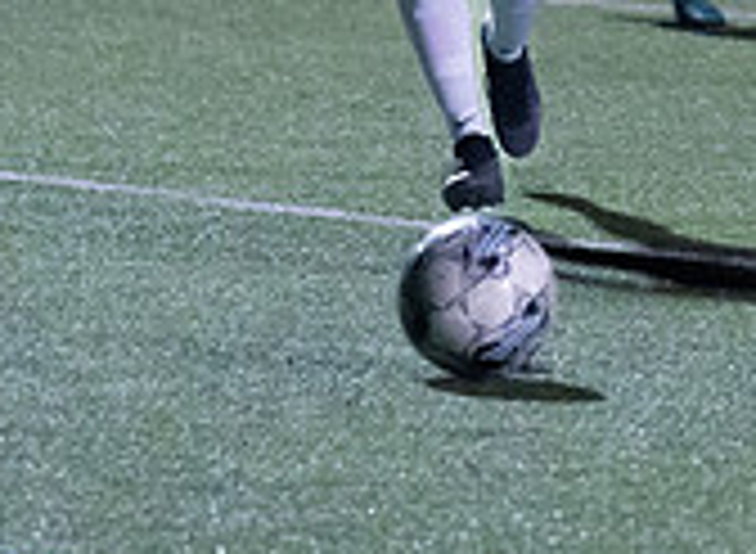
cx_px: 1474
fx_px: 12040
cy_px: -646
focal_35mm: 556
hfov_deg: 3.6
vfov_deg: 2.6
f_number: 2.8
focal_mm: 99
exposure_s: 1/1000
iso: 5000
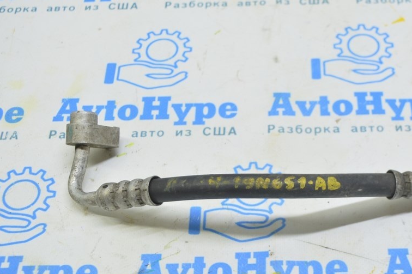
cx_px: 277
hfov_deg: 30.7
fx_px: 743
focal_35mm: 65
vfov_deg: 20.9
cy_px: 159
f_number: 5.6
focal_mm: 32
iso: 400
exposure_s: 1/20
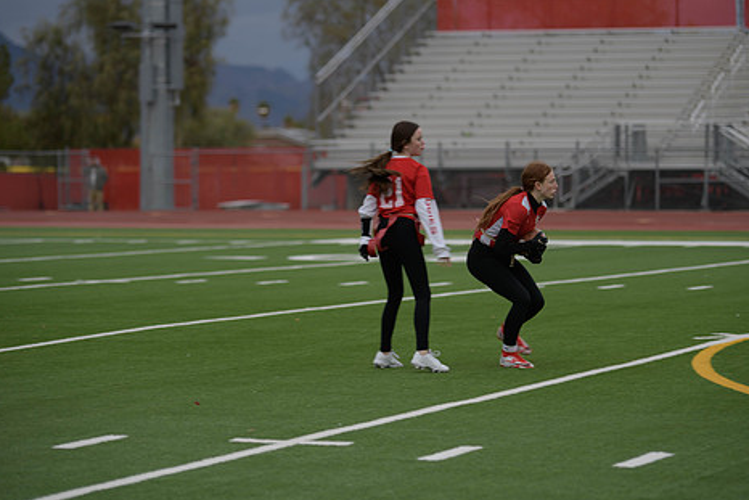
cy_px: 231
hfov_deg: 13.5
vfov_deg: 9.0
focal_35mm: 152
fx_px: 3163
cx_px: 395
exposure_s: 1/200
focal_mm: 122
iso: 72
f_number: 2.8
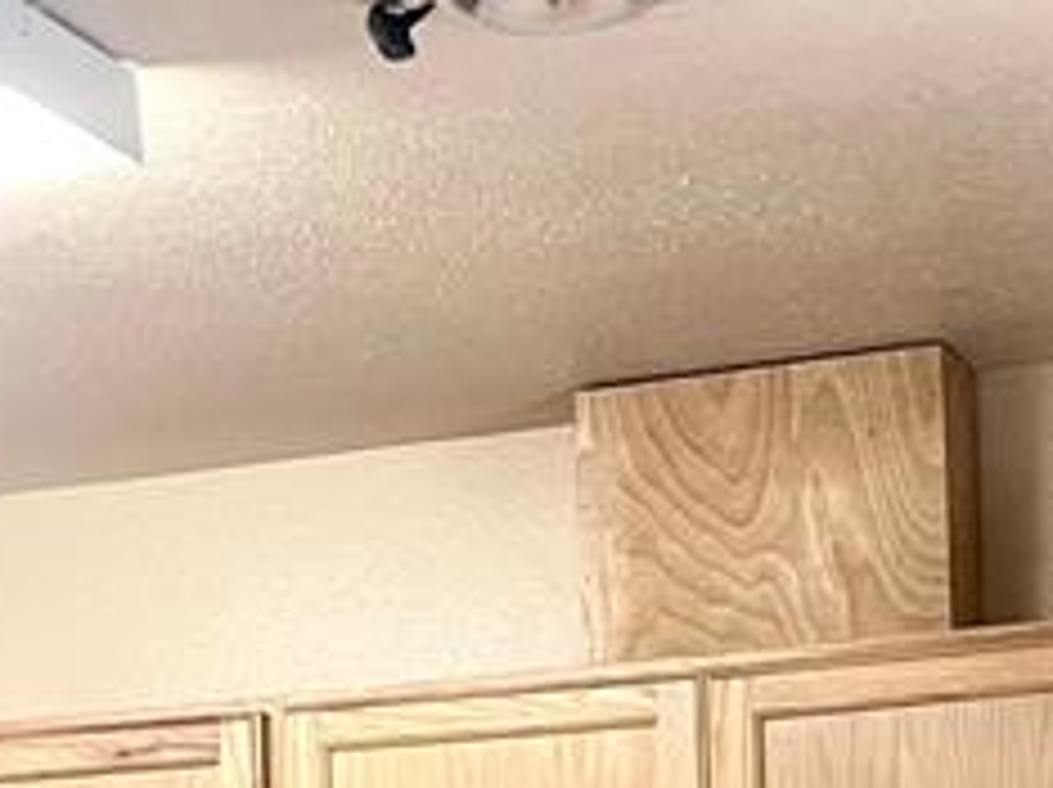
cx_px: 292
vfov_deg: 12.5
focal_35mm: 114
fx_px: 3464
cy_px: 1045
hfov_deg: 17.2
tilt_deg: +2.6
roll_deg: +1.1
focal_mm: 5.7
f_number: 1.5
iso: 80
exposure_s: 1/61
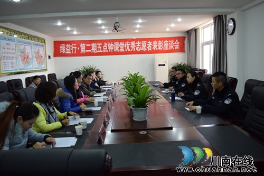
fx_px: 198
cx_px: 132
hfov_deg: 67.4
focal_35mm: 27
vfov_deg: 47.9
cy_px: 88
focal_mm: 18
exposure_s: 1/125
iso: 720
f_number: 4
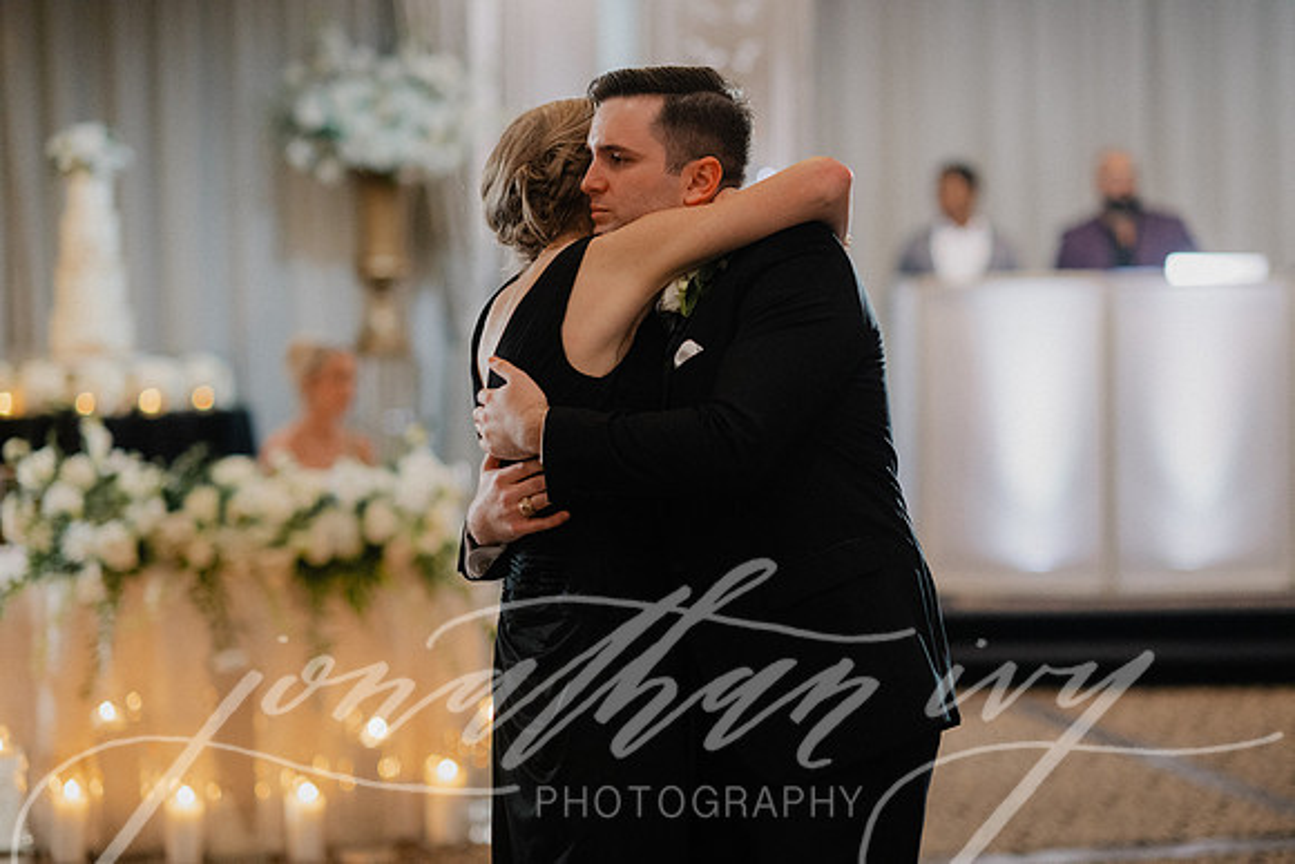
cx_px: 648
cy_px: 432
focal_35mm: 85
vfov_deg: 16.1
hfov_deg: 23.9
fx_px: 3058
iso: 2000
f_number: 2
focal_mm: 85
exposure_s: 1/160
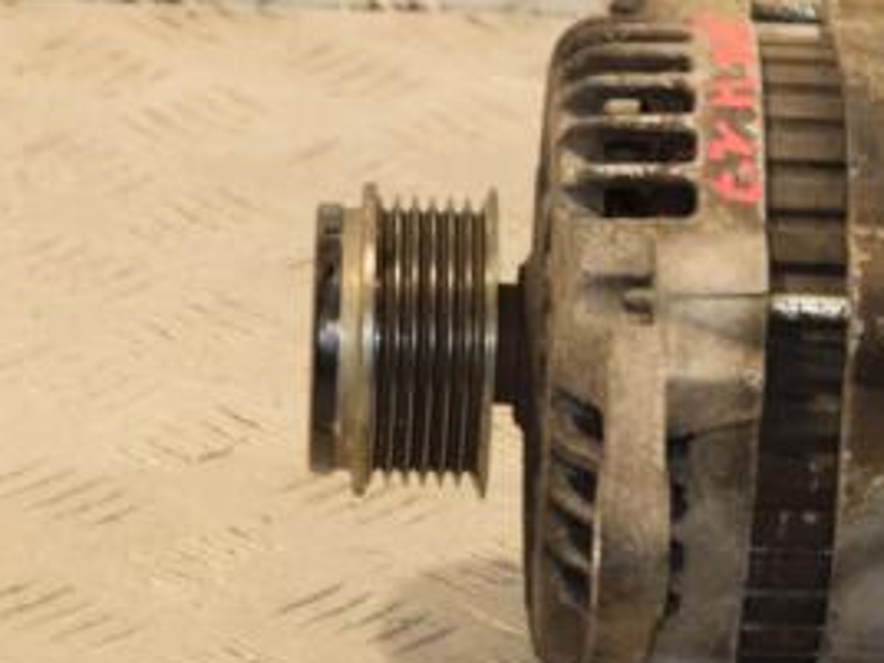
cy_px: 181
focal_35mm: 291
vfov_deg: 5.1
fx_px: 7431
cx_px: 802
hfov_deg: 6.8
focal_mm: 90
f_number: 10
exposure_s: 1/50
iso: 800
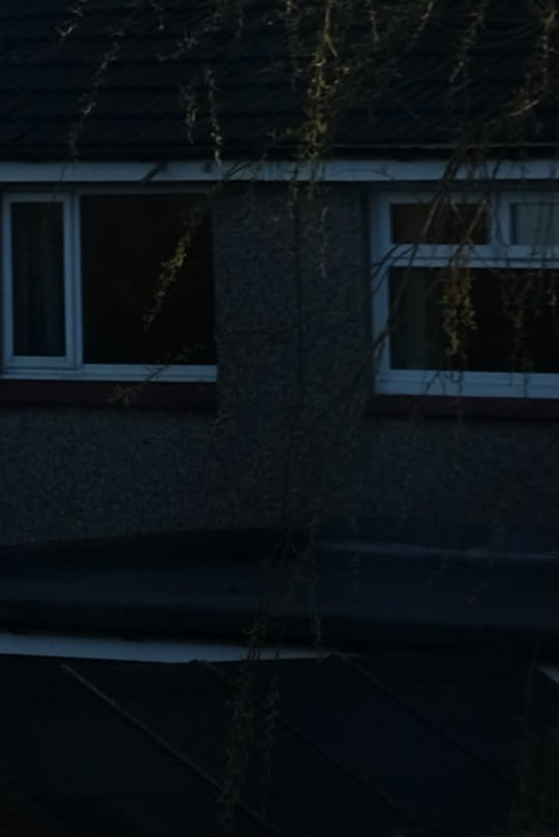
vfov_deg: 5.9
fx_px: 7516
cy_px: -1676
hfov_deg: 4.2
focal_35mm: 323
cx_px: -869
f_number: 2
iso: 100
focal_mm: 35
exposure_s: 1/1000
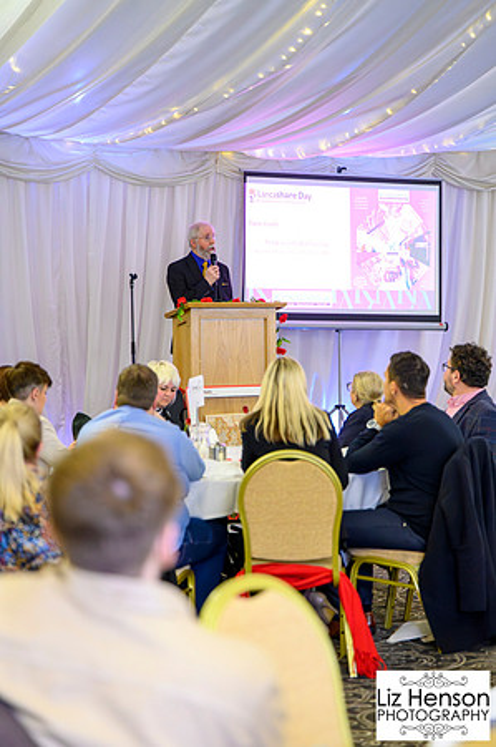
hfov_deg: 16.8
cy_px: 374
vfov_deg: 25.1
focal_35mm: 81
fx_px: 1678
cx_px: 248
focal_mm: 81
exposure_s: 1/200
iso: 12800
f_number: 2.8
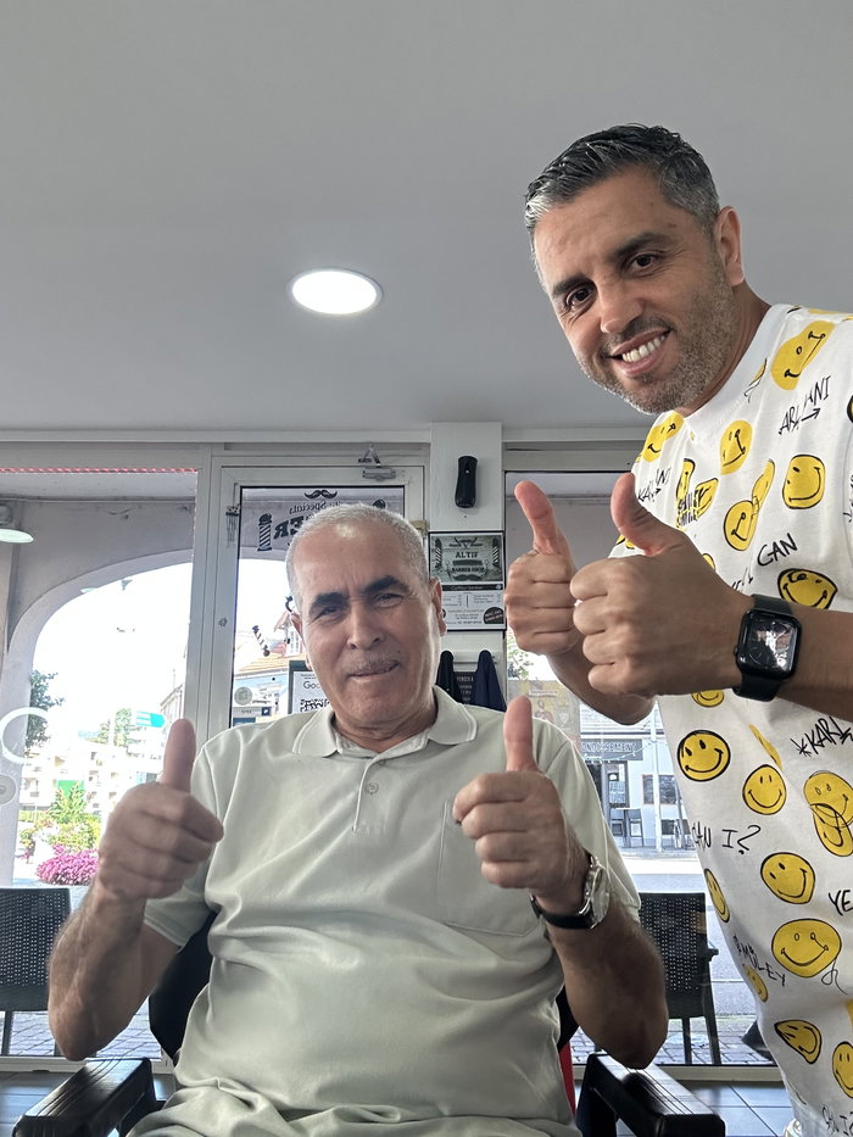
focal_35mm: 30
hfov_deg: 46.8
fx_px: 985
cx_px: 426
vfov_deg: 60.0
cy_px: 568
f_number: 1.9
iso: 80
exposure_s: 1/104
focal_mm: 2.69
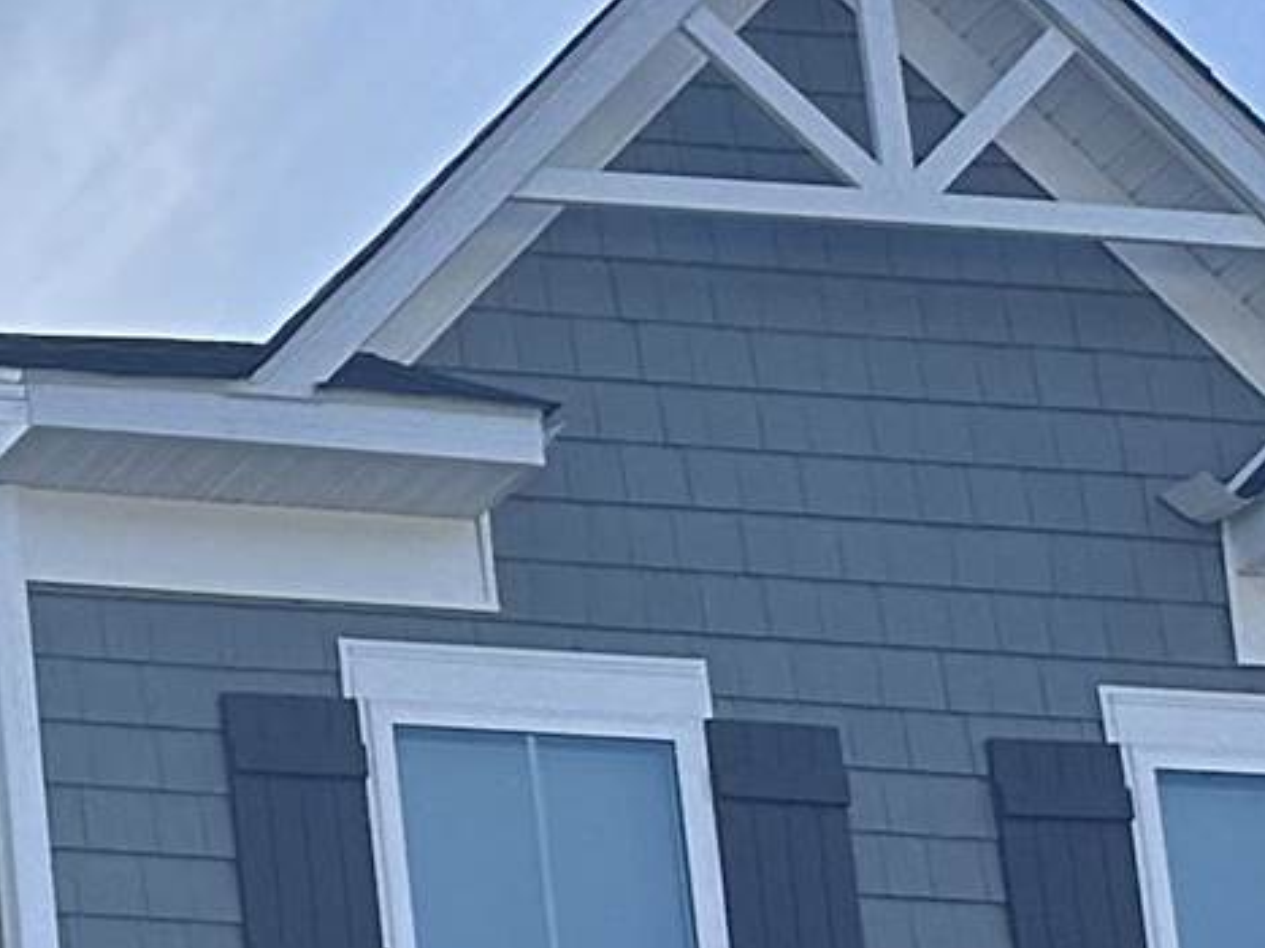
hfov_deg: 10.2
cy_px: 2378
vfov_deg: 8.5
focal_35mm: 158
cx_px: -2126
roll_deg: -0.1
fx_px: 5772
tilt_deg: +12.4
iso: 80
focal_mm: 6.86
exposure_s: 1/3717
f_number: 1.78
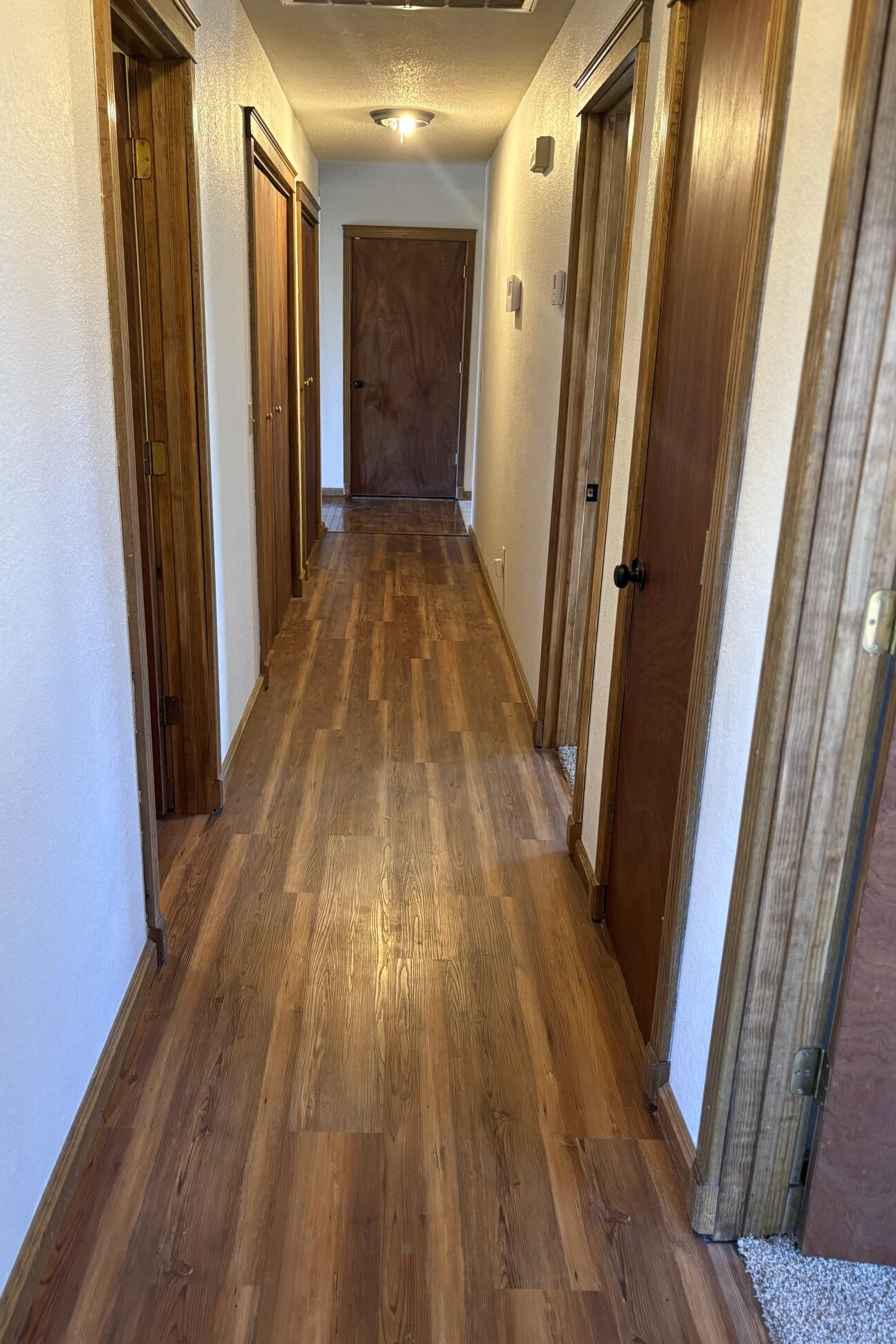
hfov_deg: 46.4
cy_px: 682
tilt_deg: -18.1
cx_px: 408
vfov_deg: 65.5
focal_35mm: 28
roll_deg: -1.6
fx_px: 1045
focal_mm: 5.96
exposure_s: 1/60
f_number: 1.6
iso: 200
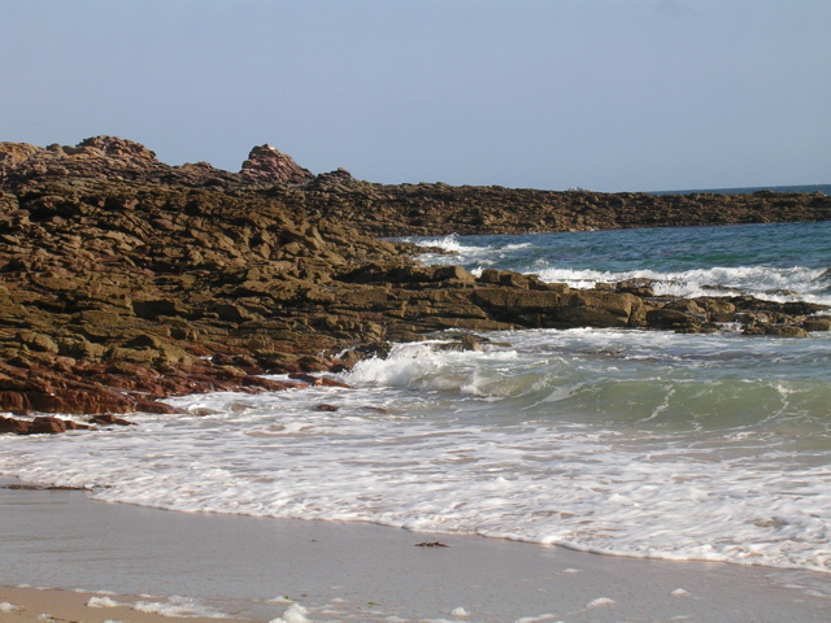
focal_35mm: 115
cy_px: 312
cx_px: 416
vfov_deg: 12.9
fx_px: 2761
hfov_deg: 17.1
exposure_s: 1/416
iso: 50
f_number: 4.9
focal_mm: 17.4
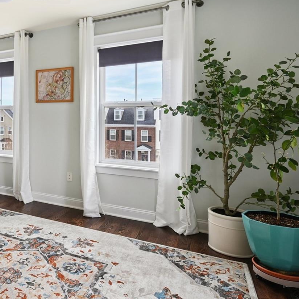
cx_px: 18
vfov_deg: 56.8
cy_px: 119
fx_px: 274
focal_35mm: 28
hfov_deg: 49.5
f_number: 10
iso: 400
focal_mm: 17
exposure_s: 1/60
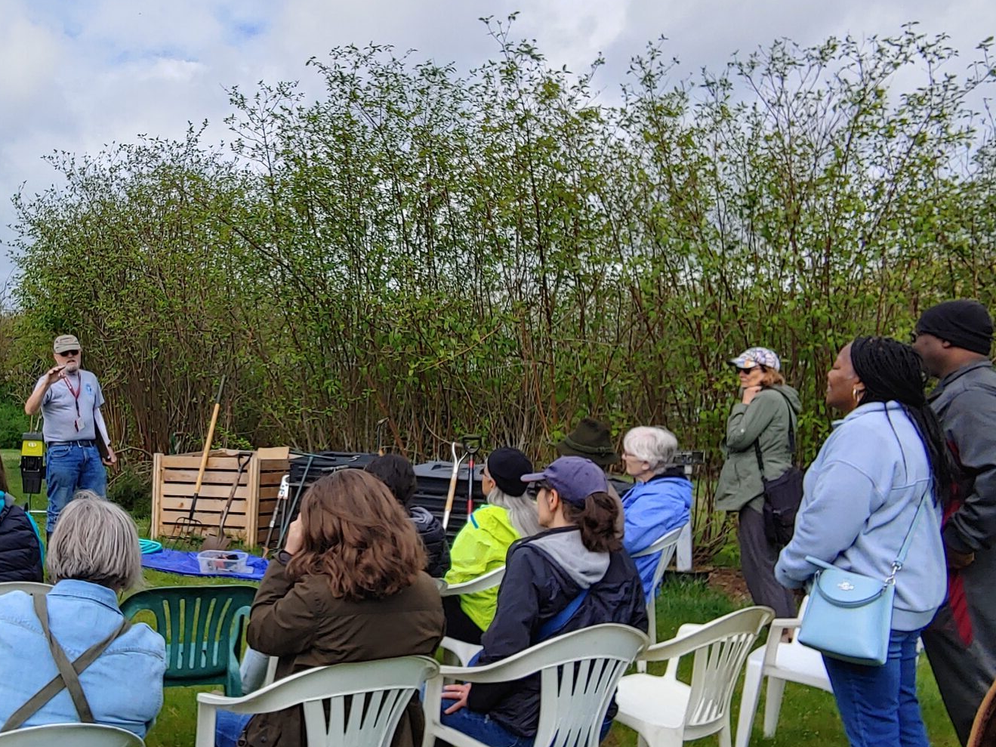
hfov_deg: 53.5
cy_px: 355
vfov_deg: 42.9
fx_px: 949
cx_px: 283
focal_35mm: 33
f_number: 1.9
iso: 50
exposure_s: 1/1124
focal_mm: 2.18
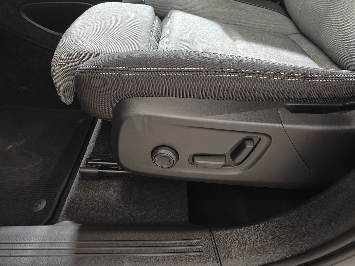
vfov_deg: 56.8
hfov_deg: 71.6
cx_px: 178
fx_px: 246
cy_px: 133
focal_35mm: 24
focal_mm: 5.59
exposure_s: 1/20
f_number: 1.8
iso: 1600
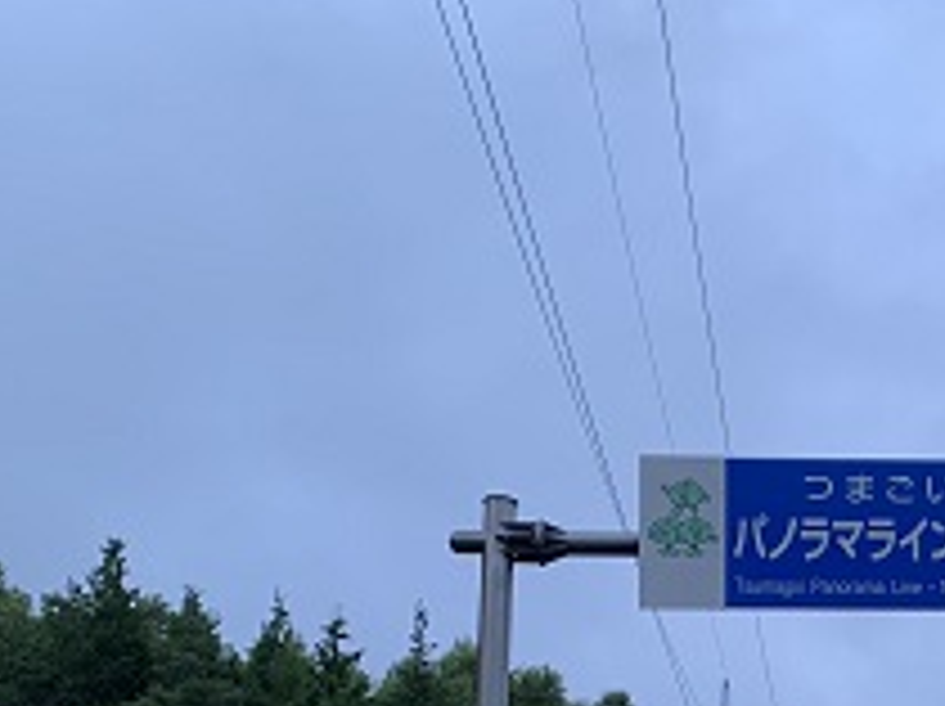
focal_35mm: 67
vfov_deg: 20.7
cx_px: 940
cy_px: 812
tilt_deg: +11.4
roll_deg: -0.1
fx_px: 1827
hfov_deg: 27.4
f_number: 1.8
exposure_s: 1/93
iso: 100
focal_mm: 4.25
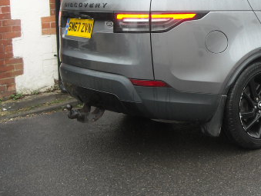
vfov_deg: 21.9
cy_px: 26
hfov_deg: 28.2
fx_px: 498
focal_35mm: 66
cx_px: 236
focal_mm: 5.7
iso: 124
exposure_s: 1/60
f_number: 2.8
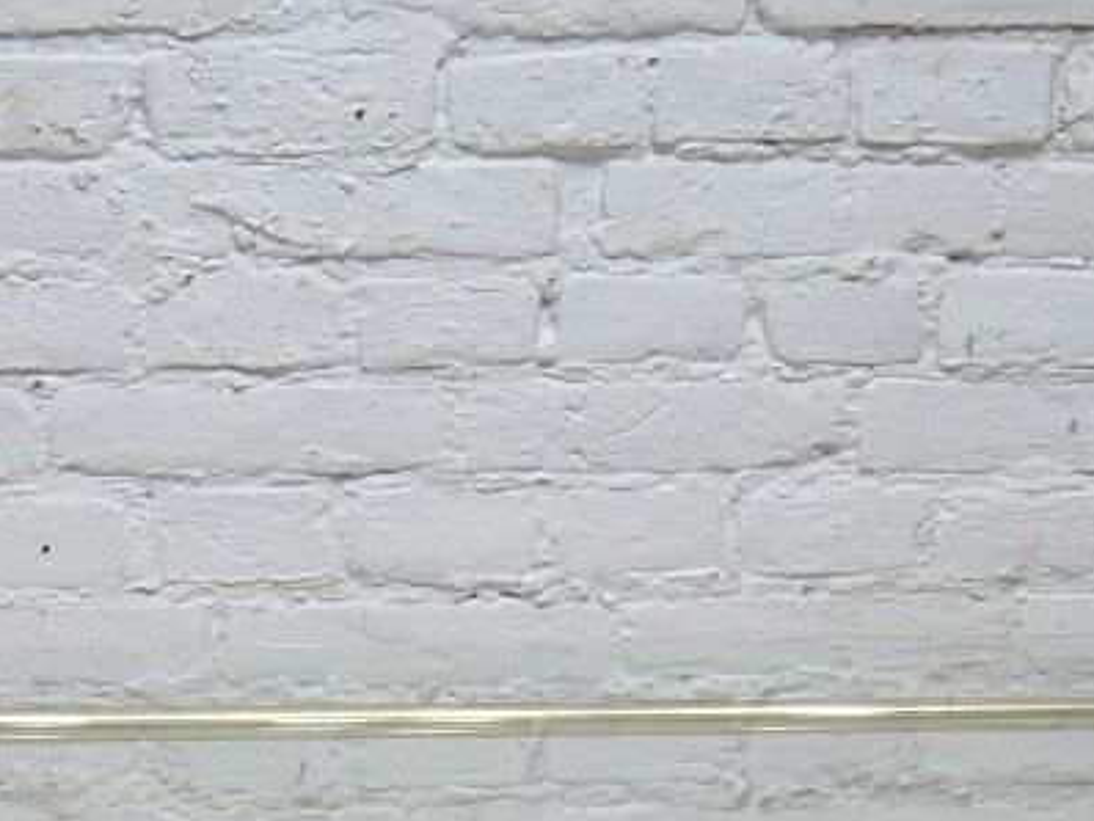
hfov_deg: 16.5
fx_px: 3730
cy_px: 962
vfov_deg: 12.3
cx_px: 171
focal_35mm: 118
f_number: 4
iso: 400
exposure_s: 1/160
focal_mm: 26
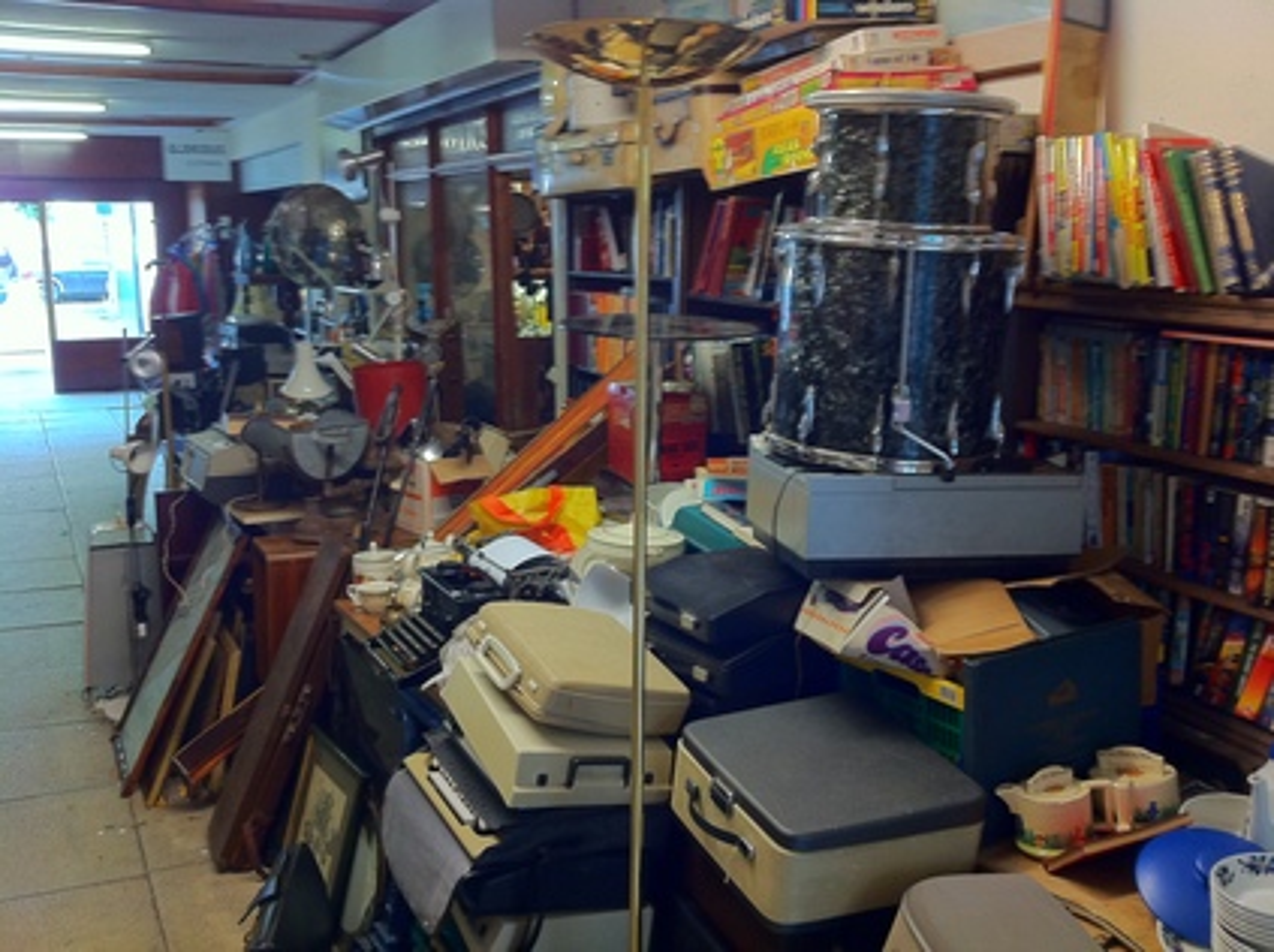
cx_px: 637
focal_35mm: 35
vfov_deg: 40.6
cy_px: 476
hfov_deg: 52.7
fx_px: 1286
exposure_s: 1/15
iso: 160
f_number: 2.8
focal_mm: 3.85
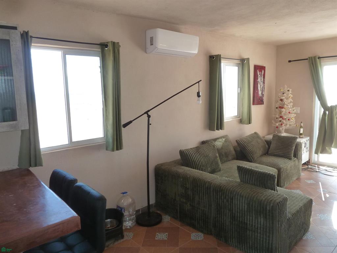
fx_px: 243
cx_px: 168
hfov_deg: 69.4
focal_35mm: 25
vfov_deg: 54.9
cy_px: 126
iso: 125
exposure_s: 1/100
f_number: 3.5
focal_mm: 4.1
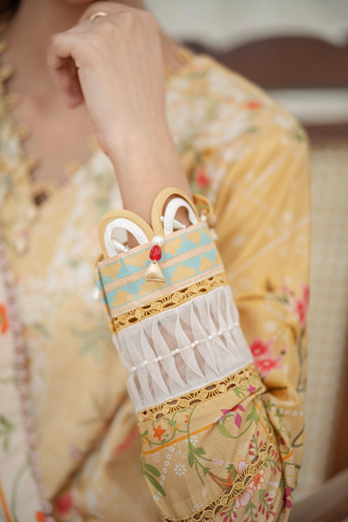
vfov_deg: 23.9
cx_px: 174
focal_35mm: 85
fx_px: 1232
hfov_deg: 16.1
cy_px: 261
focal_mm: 85
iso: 50
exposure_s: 1/200
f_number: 2
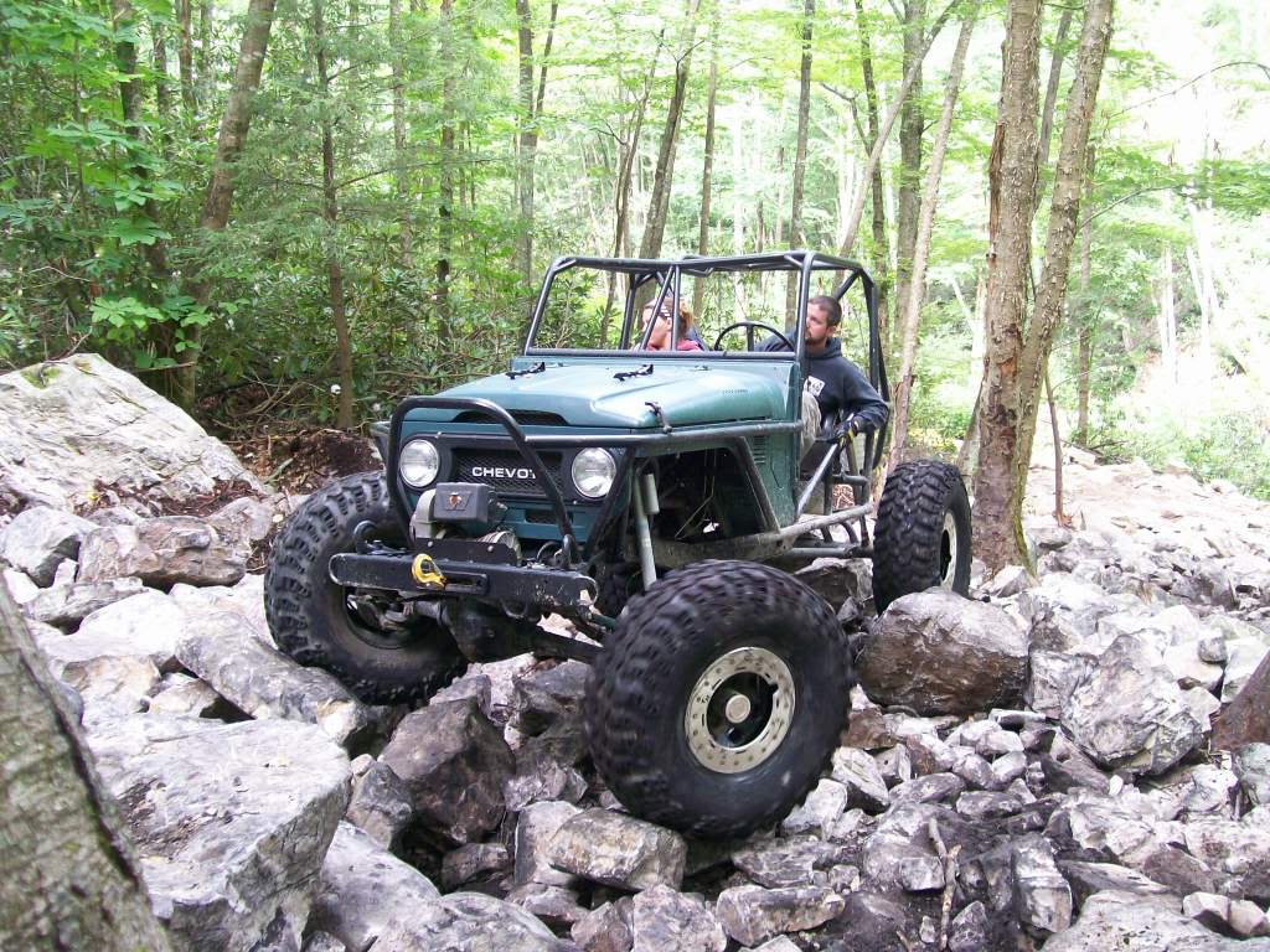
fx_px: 1321
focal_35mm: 36
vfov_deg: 39.7
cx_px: 635
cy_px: 476
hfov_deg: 51.4
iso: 114
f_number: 2.7
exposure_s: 1/32
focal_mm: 6
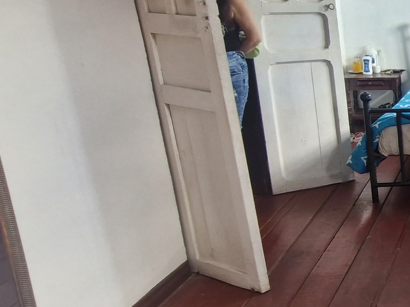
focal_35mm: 45
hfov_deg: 29.3
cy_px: 123
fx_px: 533
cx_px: 589
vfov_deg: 32.1
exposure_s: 1/60
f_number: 2.2
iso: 100
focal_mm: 1.74
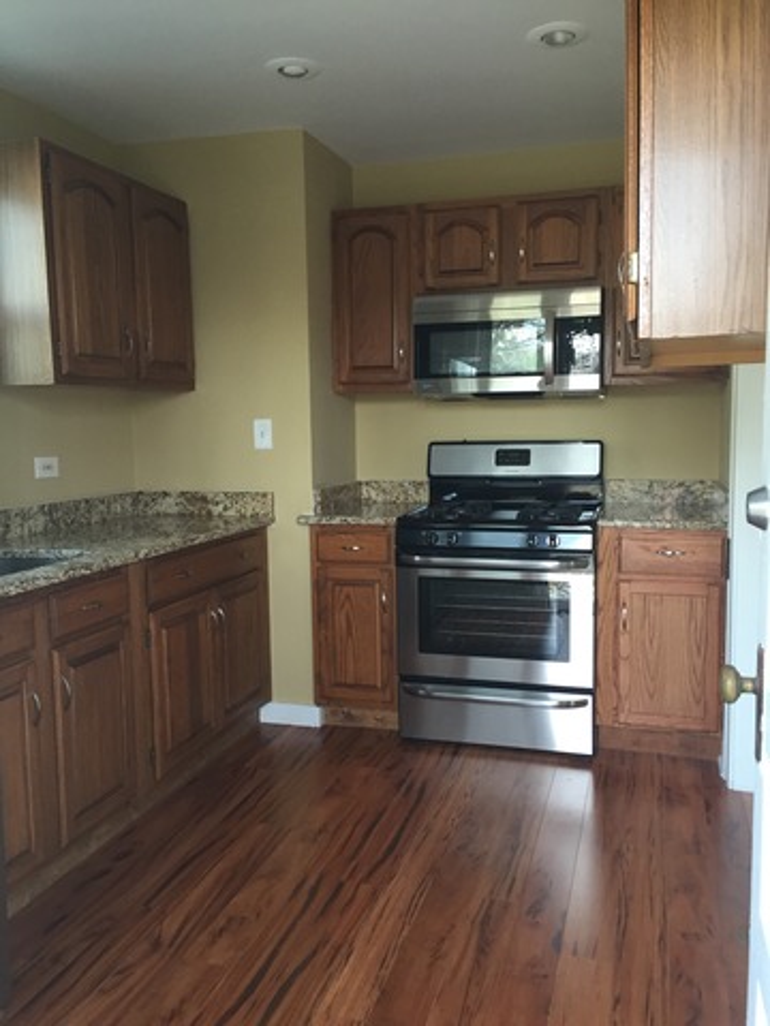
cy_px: 513
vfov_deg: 61.7
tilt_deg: -6.3
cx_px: 385
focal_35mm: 29
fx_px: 860
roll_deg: +1.0
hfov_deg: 48.2
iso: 50
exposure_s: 1/30
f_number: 2.2
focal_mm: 4.15
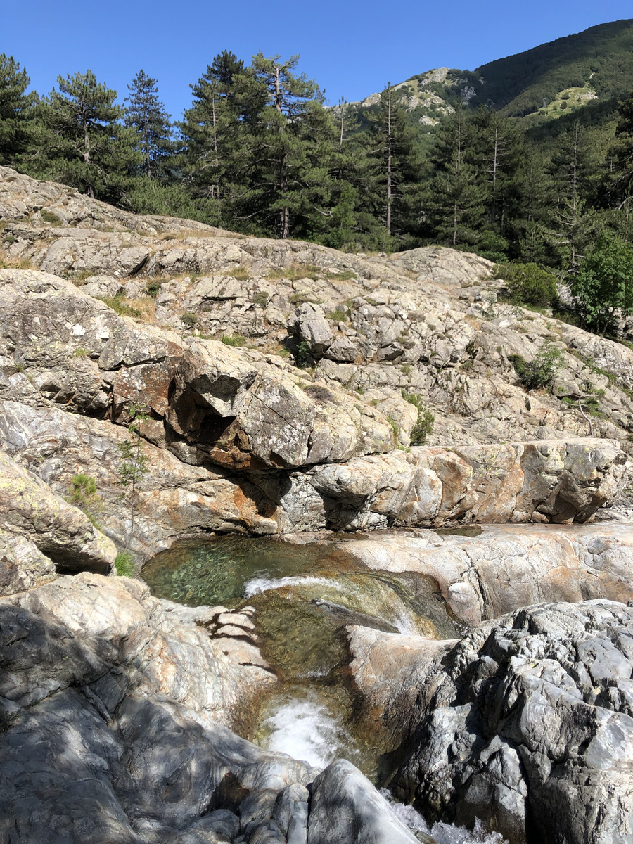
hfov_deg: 49.7
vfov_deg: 63.4
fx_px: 683
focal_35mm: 28
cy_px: 422
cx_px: 316
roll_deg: +1.6
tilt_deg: -11.8
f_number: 1.8
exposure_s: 1/1736
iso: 20
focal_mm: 4
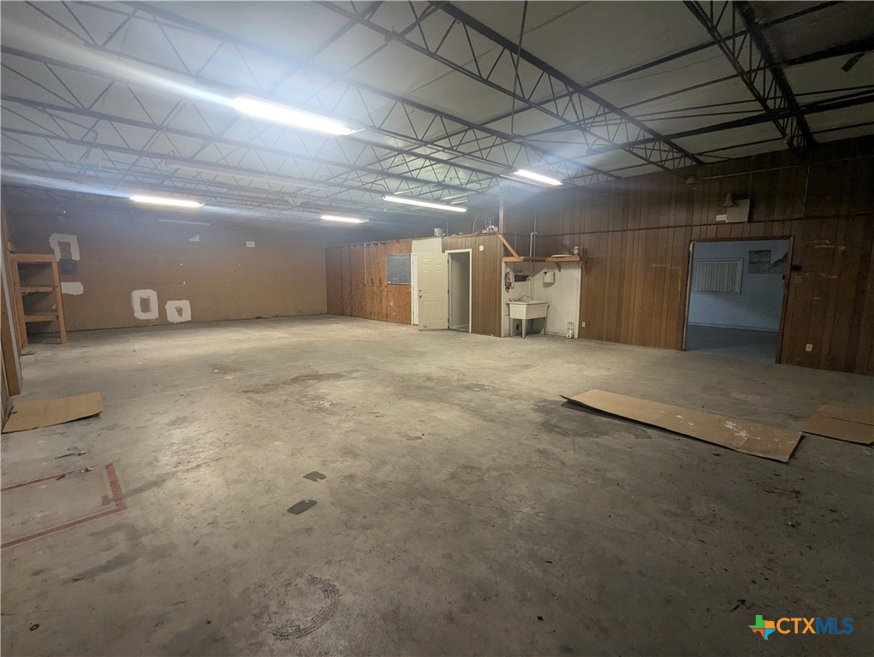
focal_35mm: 16
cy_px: 328
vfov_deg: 78.2
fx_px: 404
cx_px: 437
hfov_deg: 94.4
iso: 171
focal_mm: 2.35
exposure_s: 1/60
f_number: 2.2
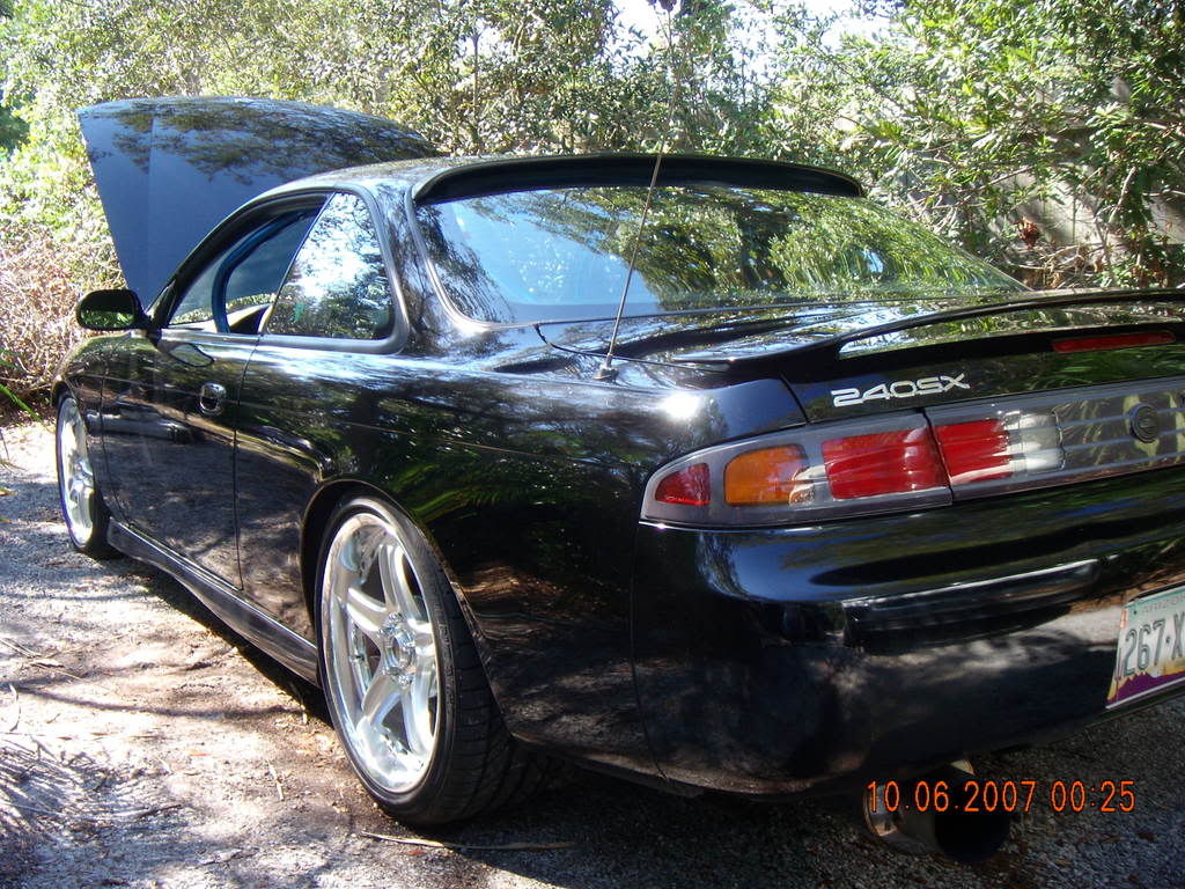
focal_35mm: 38
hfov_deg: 49.0
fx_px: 1301
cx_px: 592
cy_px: 444
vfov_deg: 37.7
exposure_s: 1/67.1
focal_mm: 6.4
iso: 64
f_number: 5.7
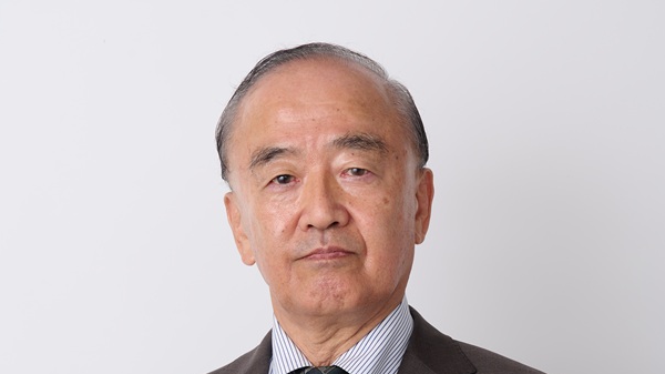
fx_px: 2538
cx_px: 333
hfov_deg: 14.9
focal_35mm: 144
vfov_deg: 8.3
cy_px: 432
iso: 100
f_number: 8
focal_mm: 91
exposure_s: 1/125
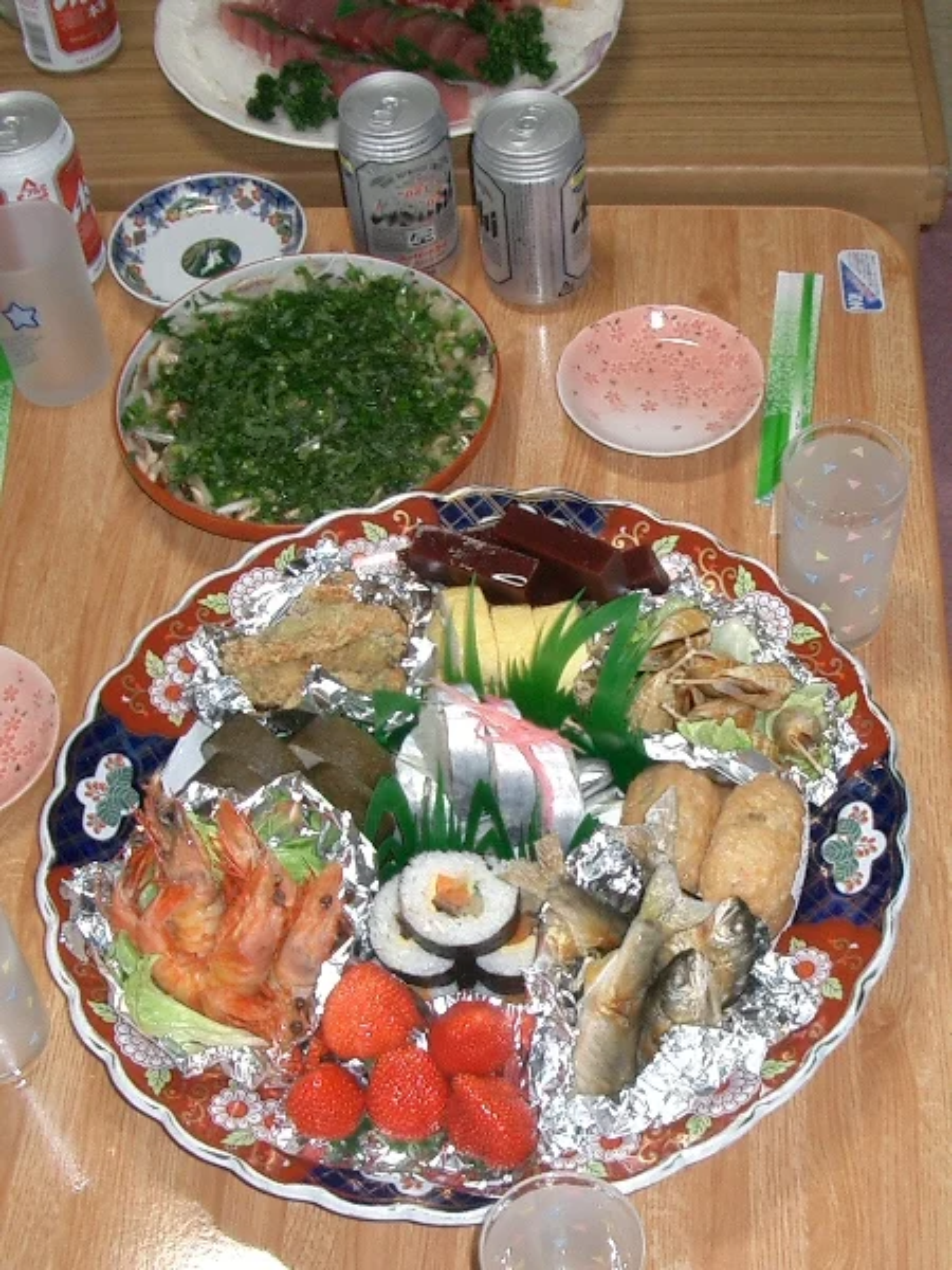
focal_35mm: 35
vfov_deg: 52.6
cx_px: 476
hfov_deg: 40.7
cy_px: 635
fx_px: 1283
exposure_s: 1/40
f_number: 2.6
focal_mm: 5.8
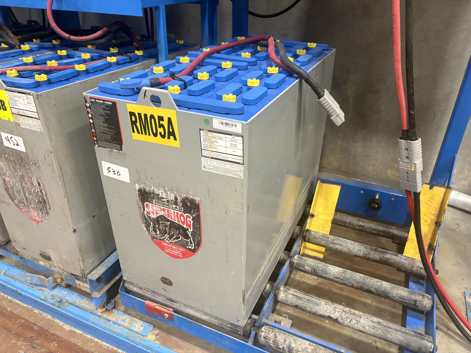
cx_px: 236
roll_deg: -0.3
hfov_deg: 67.3
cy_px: 176
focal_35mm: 26
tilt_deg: -30.9
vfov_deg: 53.1
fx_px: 354
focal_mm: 5.96
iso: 320
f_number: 1.6
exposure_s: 1/60
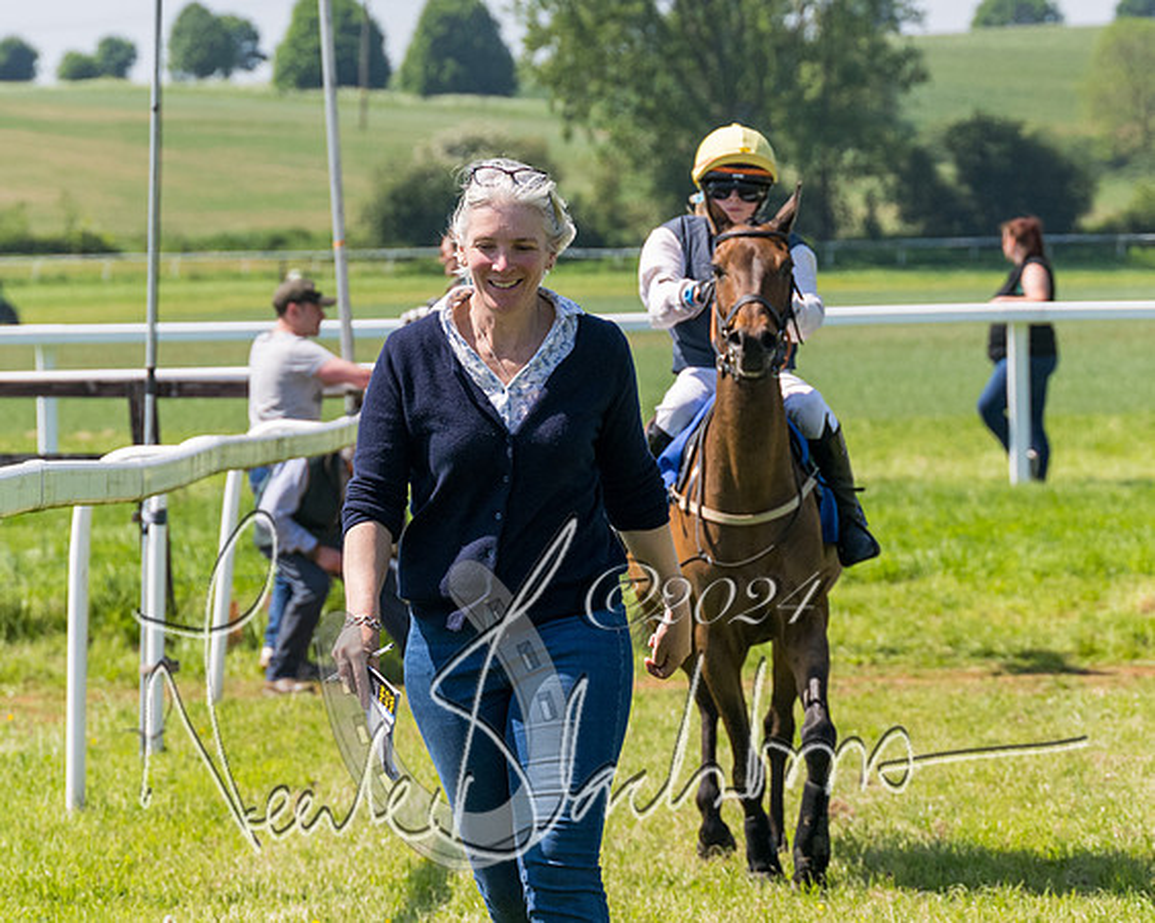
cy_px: 400
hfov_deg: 8.9
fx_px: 7422
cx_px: 559
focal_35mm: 217
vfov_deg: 7.1
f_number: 5
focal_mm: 99
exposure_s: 1/2000
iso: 400
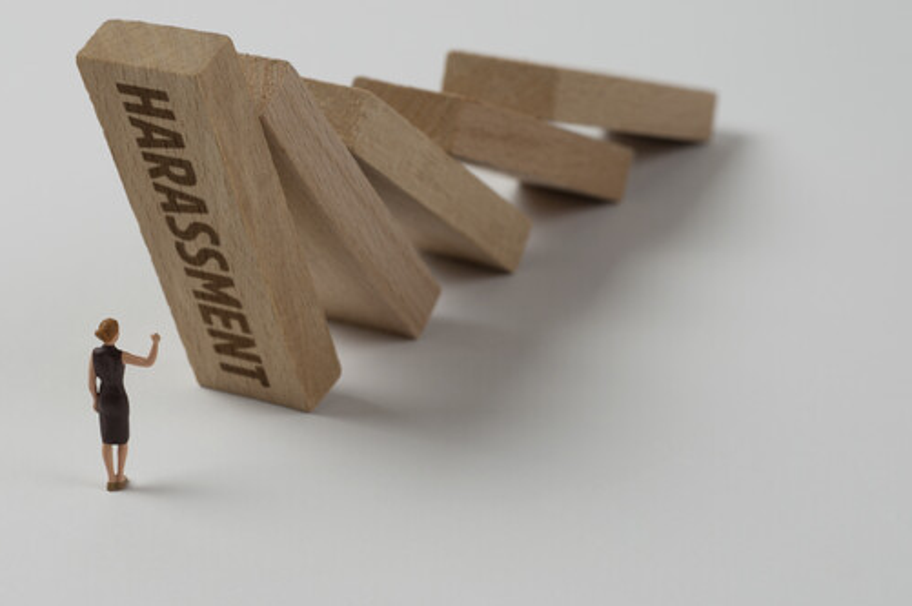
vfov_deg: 11.9
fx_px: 2910
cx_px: 359
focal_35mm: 115
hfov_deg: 17.8
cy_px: 270
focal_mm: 60
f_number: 10
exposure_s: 1/10
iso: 100
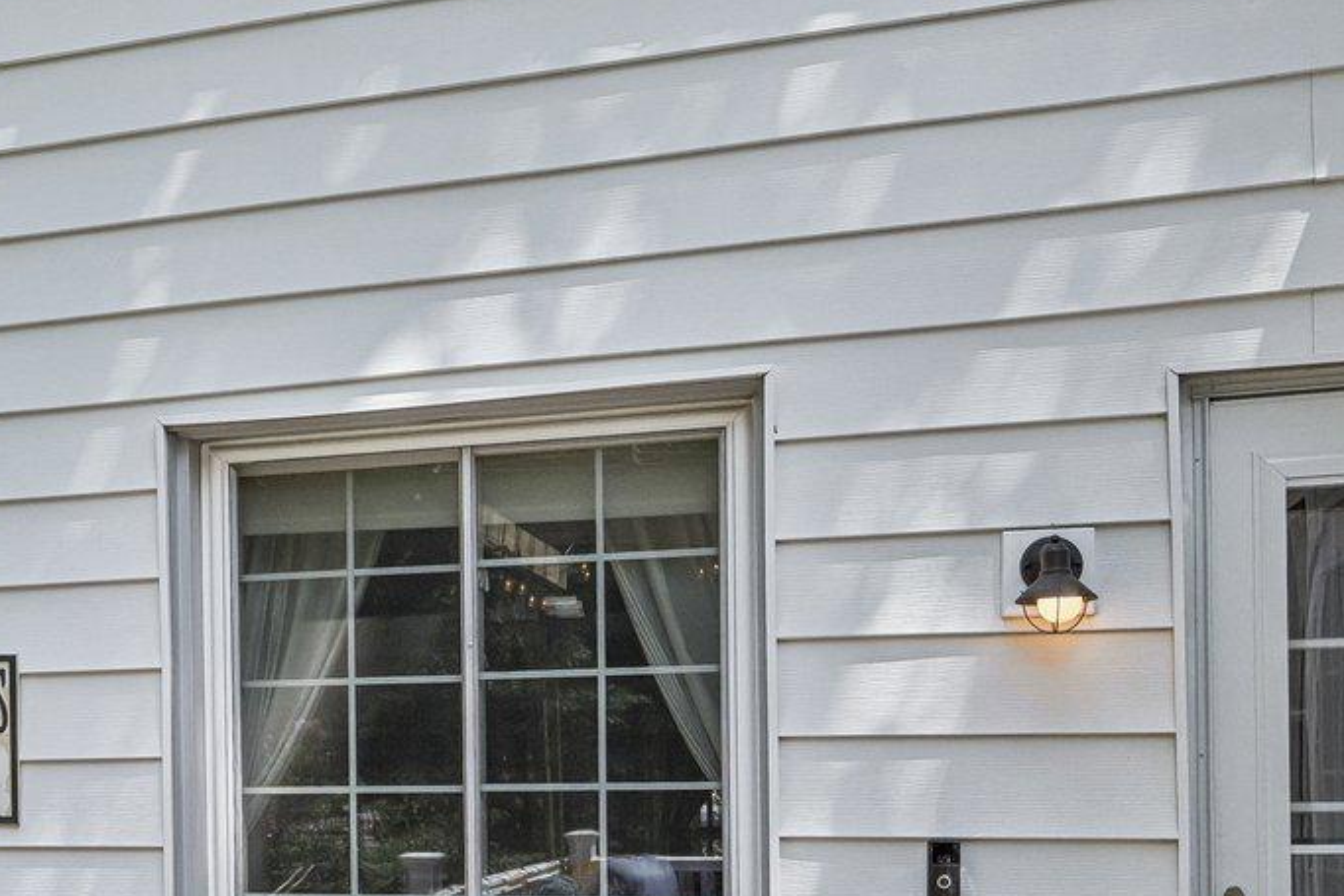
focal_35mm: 48
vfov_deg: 27.1
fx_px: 1791
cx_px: 388
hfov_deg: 40.3
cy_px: 808
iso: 800
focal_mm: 16
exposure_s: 1/1000
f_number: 8
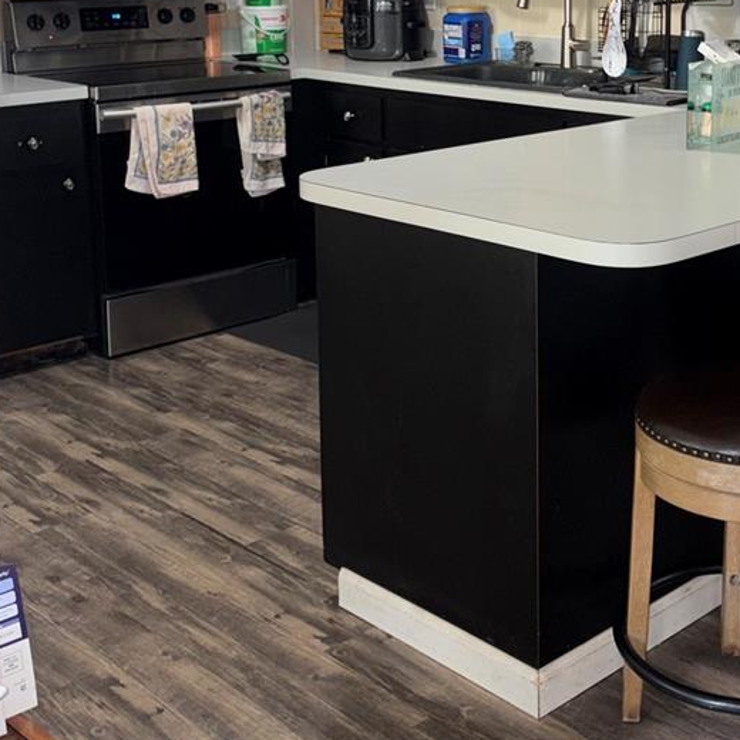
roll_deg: +0.4
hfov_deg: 31.8
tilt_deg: -8.4
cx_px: 531
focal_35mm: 53
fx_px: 1282
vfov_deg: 31.3
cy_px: 132
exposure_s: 1/13
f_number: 1.6
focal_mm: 5.96
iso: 50
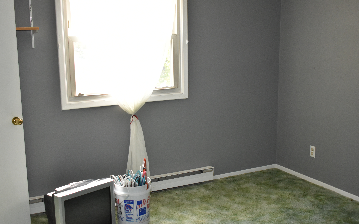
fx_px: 450
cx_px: 179
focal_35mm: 46
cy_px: 116
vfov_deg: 28.0
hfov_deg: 43.5
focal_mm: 30
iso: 1100
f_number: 4.2
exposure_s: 1/200
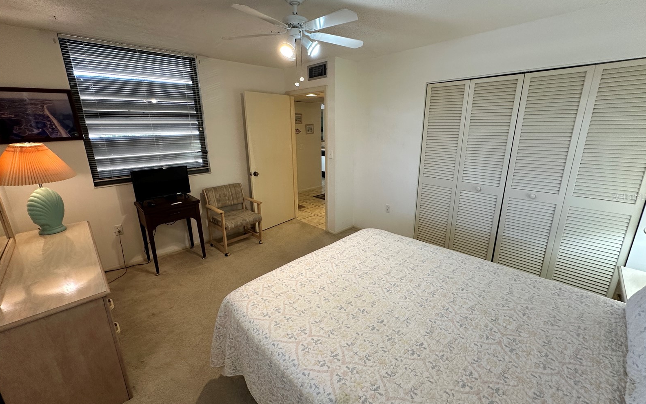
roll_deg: +1.1
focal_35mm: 15
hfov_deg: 101.5
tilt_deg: -14.5
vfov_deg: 74.8
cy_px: 196
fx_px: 264
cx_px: 324
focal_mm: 2.22
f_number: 2.2
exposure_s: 1/120
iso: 200
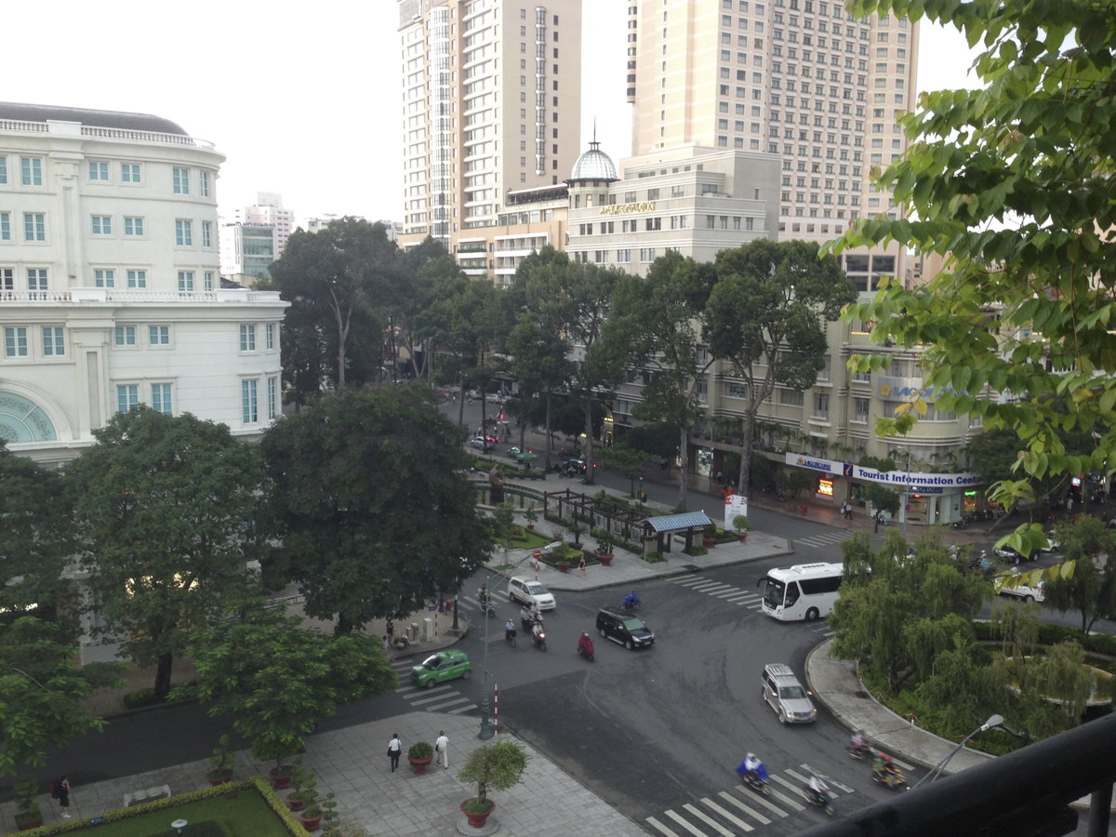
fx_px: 1064
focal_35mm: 33
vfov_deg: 42.9
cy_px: 418
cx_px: 558
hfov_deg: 55.4
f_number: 2.4
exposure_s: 1/24
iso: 50
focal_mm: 4.13
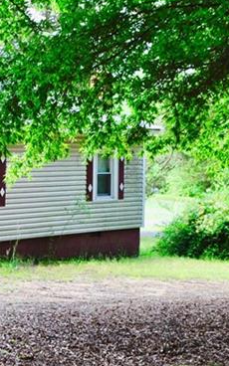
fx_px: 849
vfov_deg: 24.4
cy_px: 180
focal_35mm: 85
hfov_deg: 14.5
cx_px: -96
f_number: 8
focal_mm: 20
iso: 250
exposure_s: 1/60
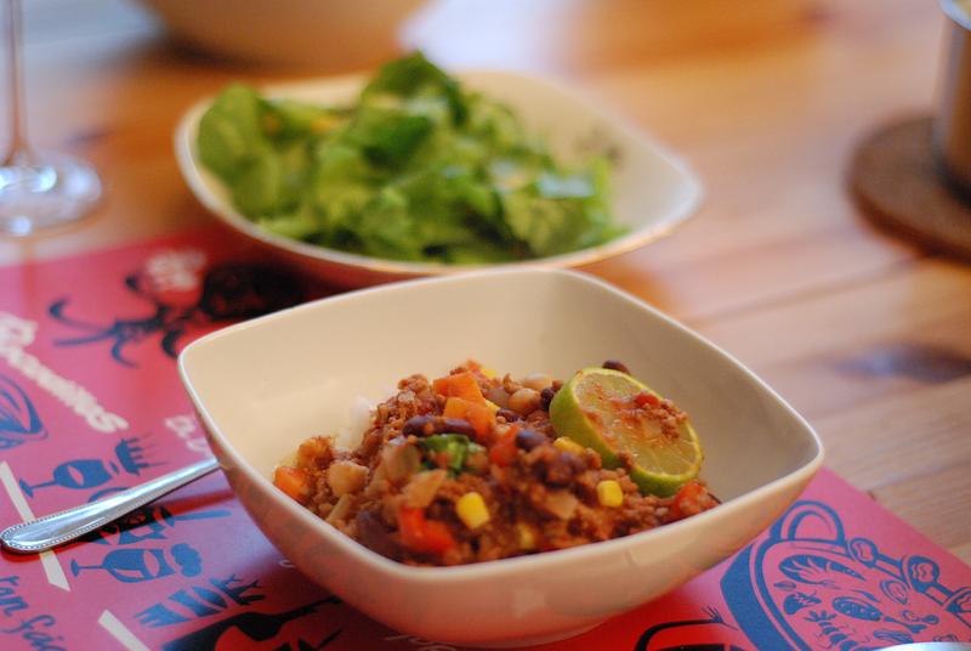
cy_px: 326
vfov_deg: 18.2
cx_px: 486
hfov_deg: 27.0
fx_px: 2026
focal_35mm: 75
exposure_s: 1/160
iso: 1600
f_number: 1.8
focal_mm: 50
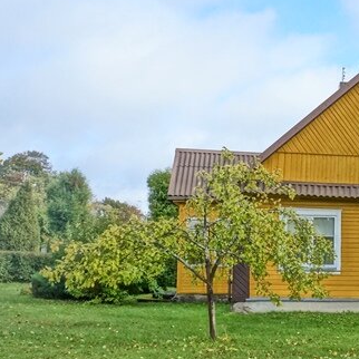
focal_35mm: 57
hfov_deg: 27.6
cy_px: 179
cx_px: 390
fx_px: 669
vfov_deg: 30.0
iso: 1600
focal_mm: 18
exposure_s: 1/800
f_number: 9
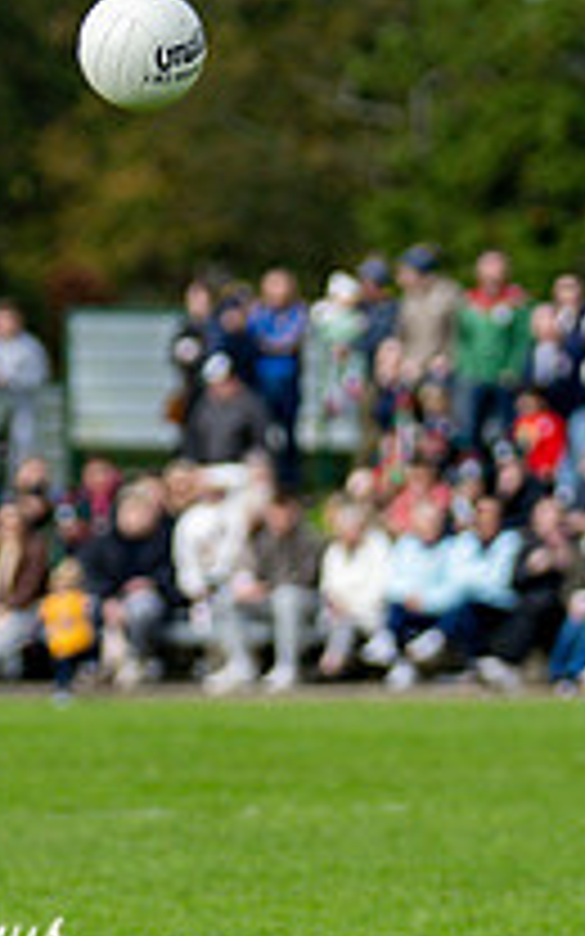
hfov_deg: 1.9
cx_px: -234
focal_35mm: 683
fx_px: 17423
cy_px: 860
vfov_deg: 3.1
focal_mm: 160
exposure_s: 1/3200
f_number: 2.8
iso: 280
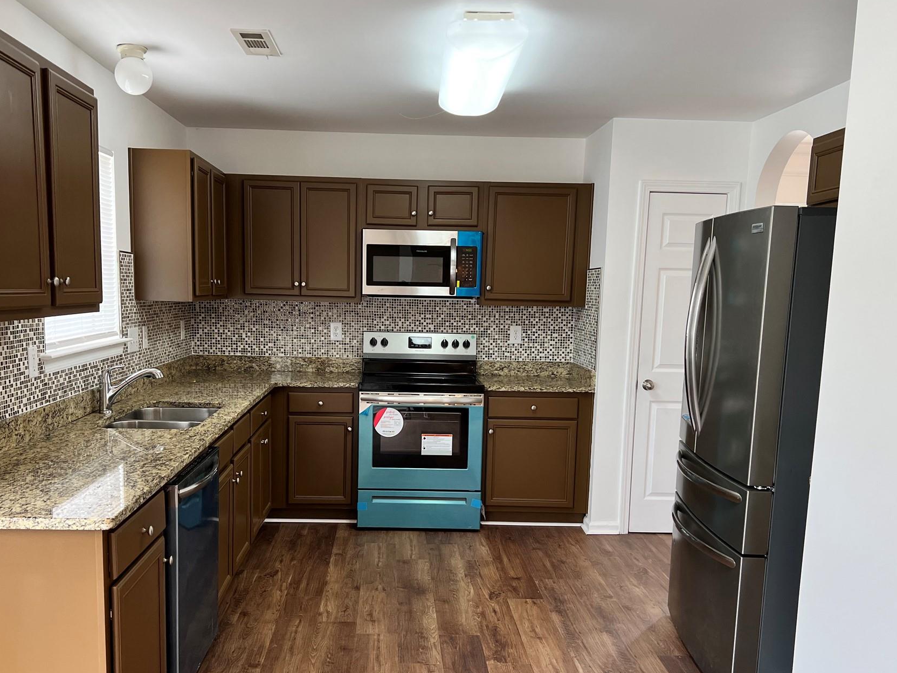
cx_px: 428
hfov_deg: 56.8
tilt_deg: -8.8
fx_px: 829
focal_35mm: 32
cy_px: 399
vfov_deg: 44.0
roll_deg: -1.3
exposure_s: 1/120
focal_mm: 5.7
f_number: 1.5
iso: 125
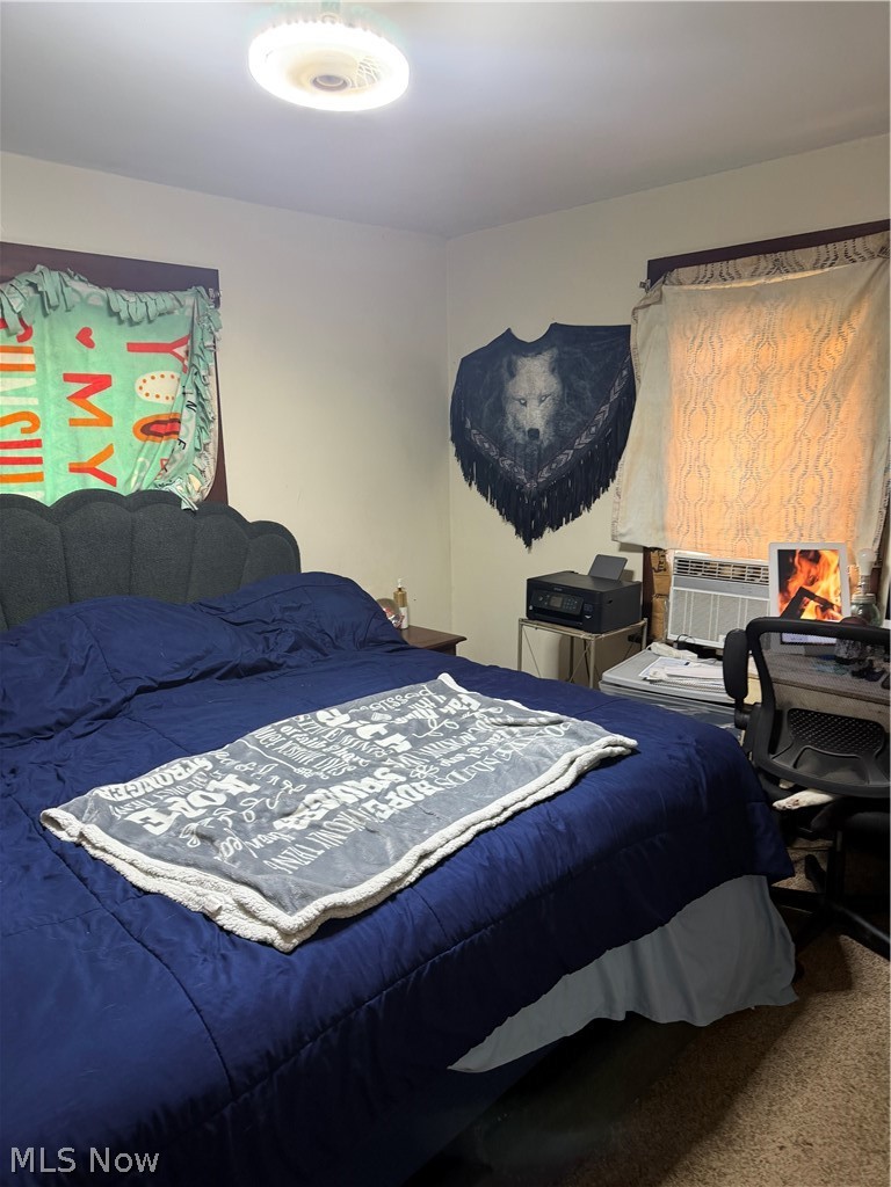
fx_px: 824
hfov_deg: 56.8
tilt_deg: -10.9
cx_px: 446
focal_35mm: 24
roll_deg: +2.4
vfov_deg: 71.6
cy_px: 594
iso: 250
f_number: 1.78
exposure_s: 1/45
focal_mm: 6.76
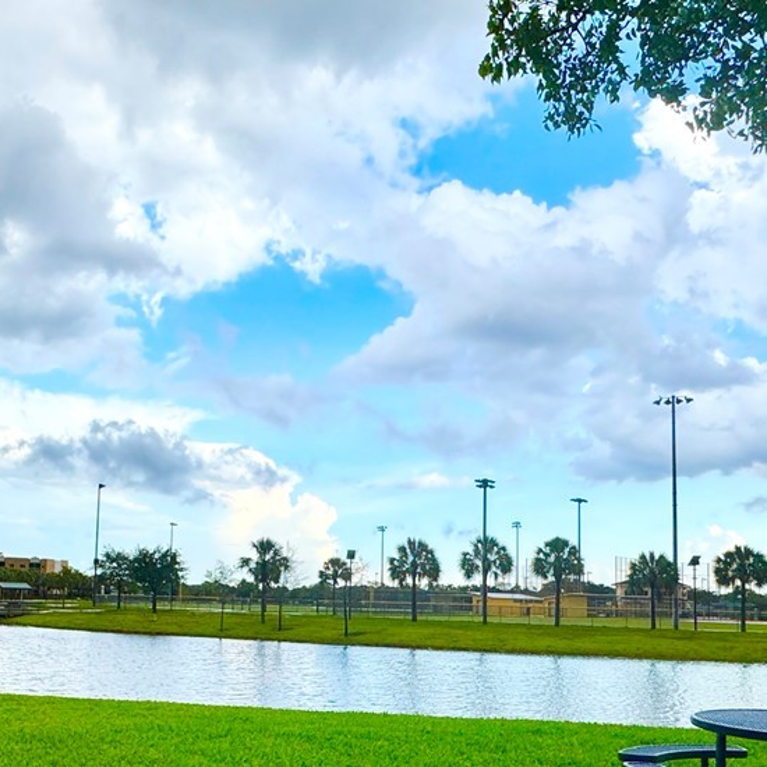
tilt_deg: +4.1
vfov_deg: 45.2
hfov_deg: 45.5
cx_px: 271
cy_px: 524
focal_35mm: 36
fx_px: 902
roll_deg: -1.9
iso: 50
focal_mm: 2.22
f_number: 2.2
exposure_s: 1/1709
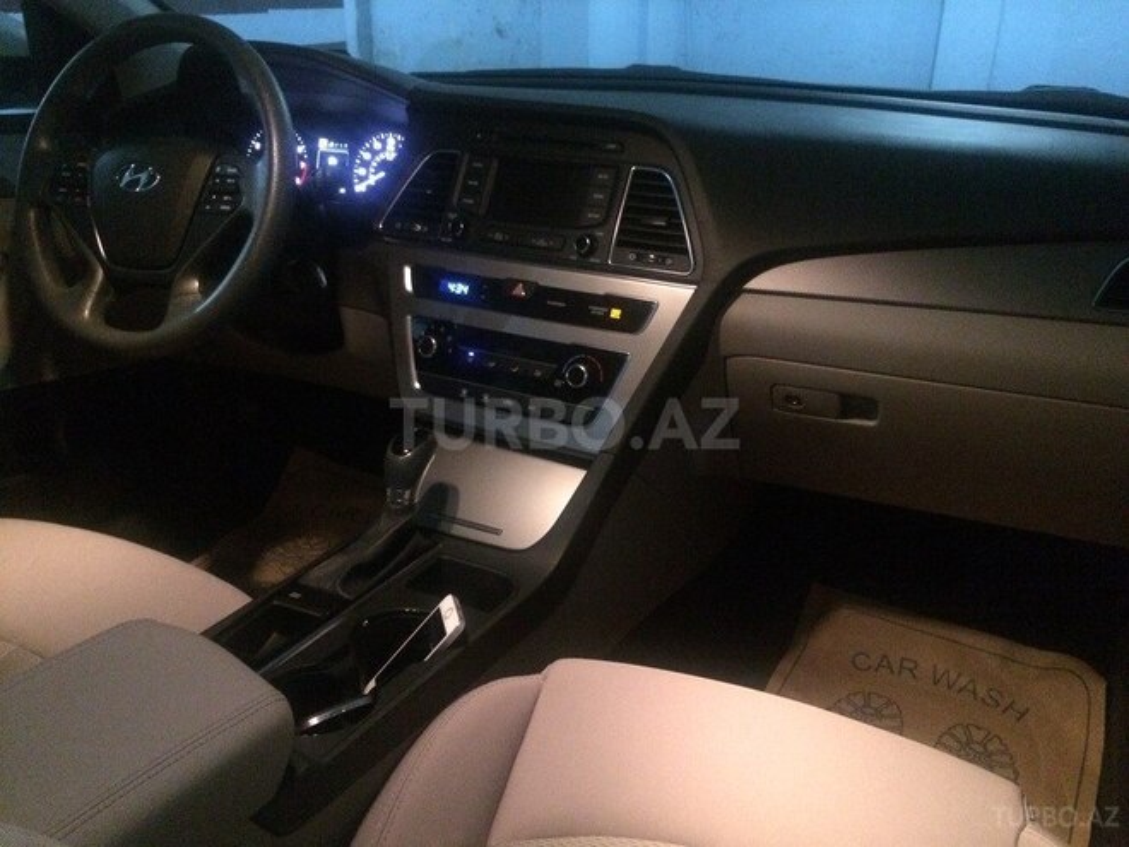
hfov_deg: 61.7
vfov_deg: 48.2
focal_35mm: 29
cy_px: 424
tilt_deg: -24.0
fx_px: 946
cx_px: 564
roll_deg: +0.1
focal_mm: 4.15
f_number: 2.2
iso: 800
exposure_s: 1/17
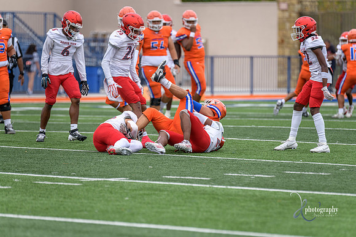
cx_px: 178
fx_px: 2967
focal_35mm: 300
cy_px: 118
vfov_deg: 4.6
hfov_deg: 6.9
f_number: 3.5
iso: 450
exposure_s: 1/1000
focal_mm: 300
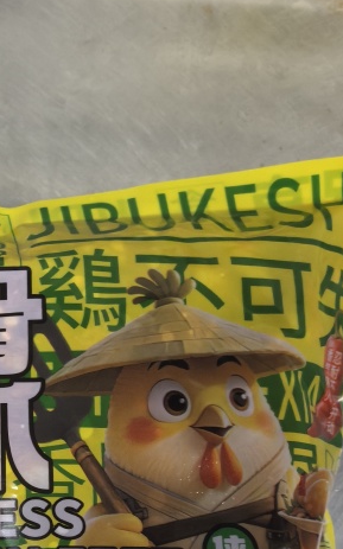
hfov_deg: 18.3
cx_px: -104
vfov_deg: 29.6
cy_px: 508
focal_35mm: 66
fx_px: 988
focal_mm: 6.98
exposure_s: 1/189
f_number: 4
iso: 1250
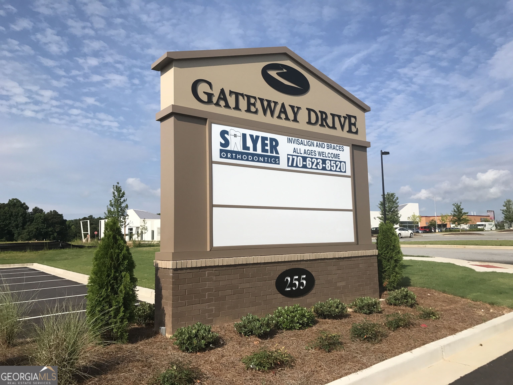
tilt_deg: +8.4
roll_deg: +2.0
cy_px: 192
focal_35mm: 28
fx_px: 415
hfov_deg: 63.4
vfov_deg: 49.7
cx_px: 256
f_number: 1.8
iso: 20
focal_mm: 3.99
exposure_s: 1/3195
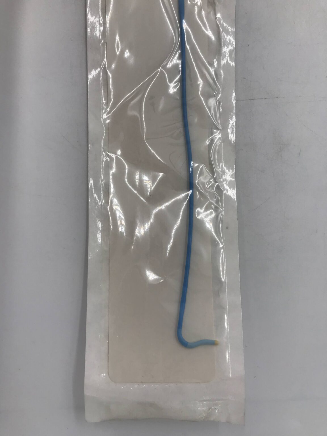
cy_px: 218
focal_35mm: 28
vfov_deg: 63.4
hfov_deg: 49.7
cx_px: 164
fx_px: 353
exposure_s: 1/224
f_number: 1.8
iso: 20
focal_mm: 3.99
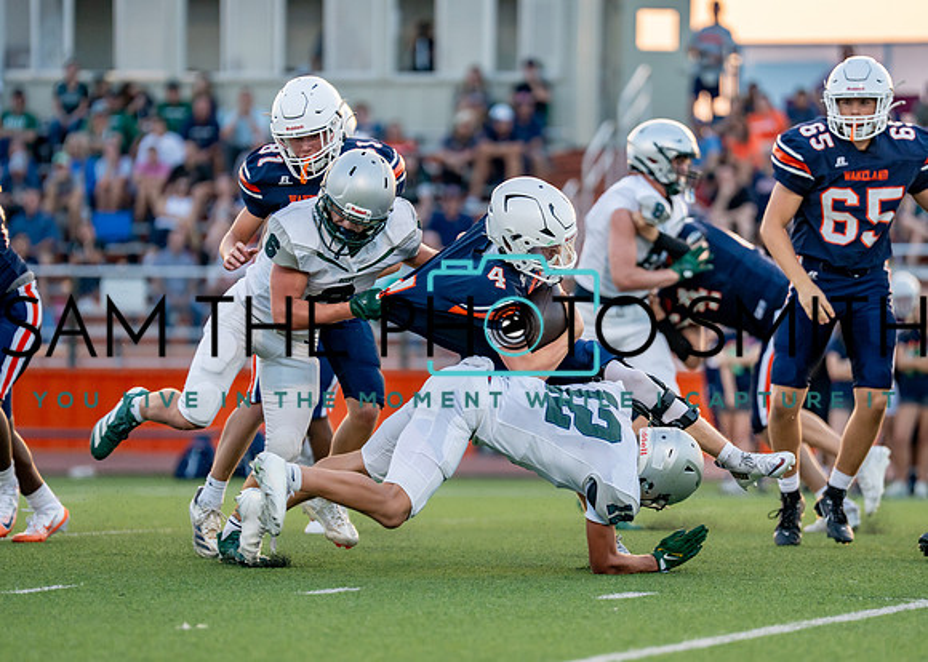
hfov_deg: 7.7
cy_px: 335
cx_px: 497
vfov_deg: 5.5
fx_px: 6921
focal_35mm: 263
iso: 640
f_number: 2.8
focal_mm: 200
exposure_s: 1/1000
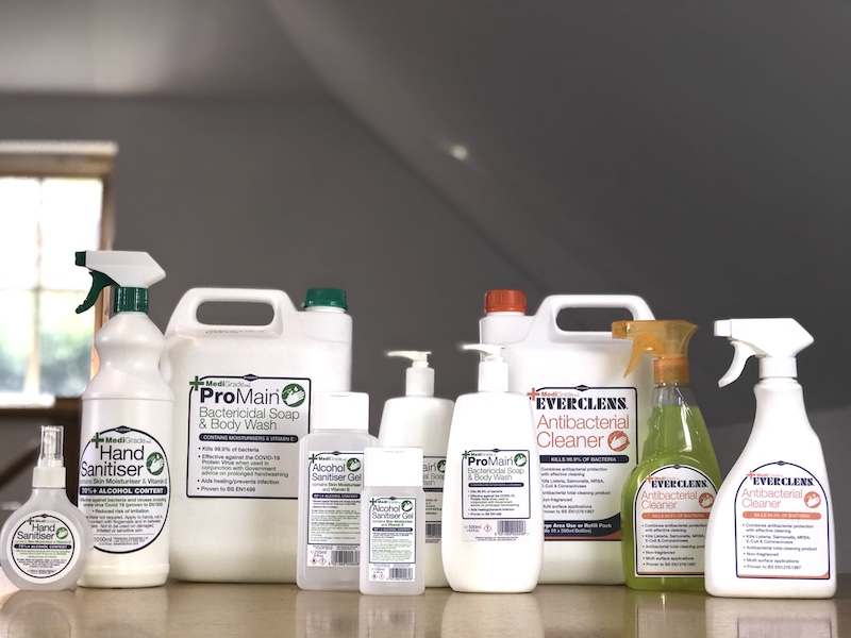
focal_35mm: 57
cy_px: 319
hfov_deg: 33.8
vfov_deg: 25.7
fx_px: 1401
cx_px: 426
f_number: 2.8
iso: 25
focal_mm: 6.6
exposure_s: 1/50
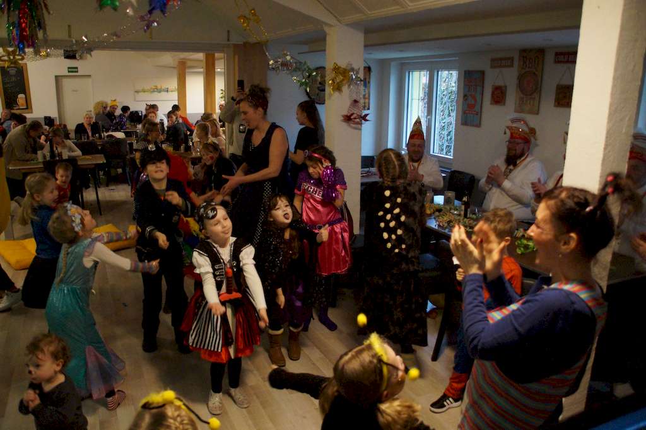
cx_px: 323
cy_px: 215
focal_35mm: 27
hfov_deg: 67.4
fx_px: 484
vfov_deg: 47.9
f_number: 3.5
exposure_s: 1/60
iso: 3200
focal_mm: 18
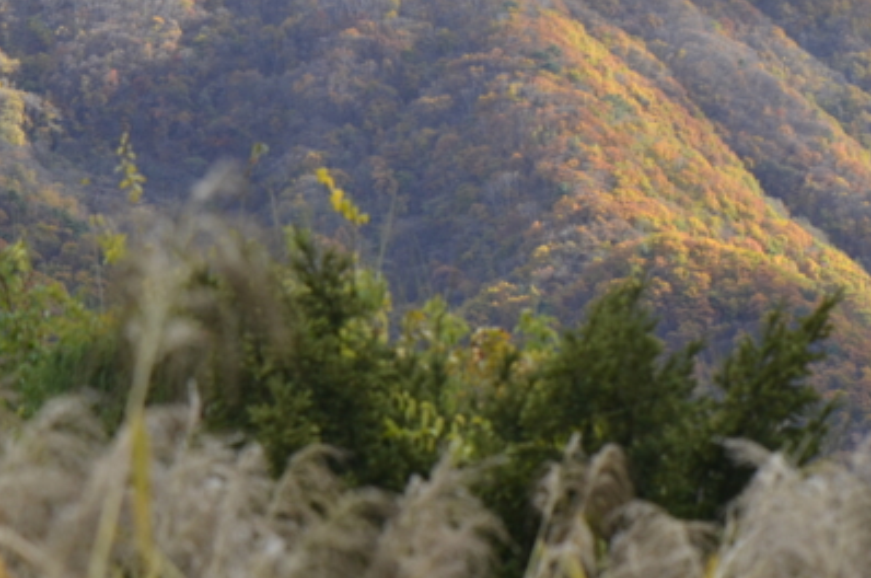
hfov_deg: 8.0
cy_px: 160
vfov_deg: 5.3
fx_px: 6184
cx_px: 650
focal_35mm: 256
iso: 320
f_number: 5.6
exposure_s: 1/500
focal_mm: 85
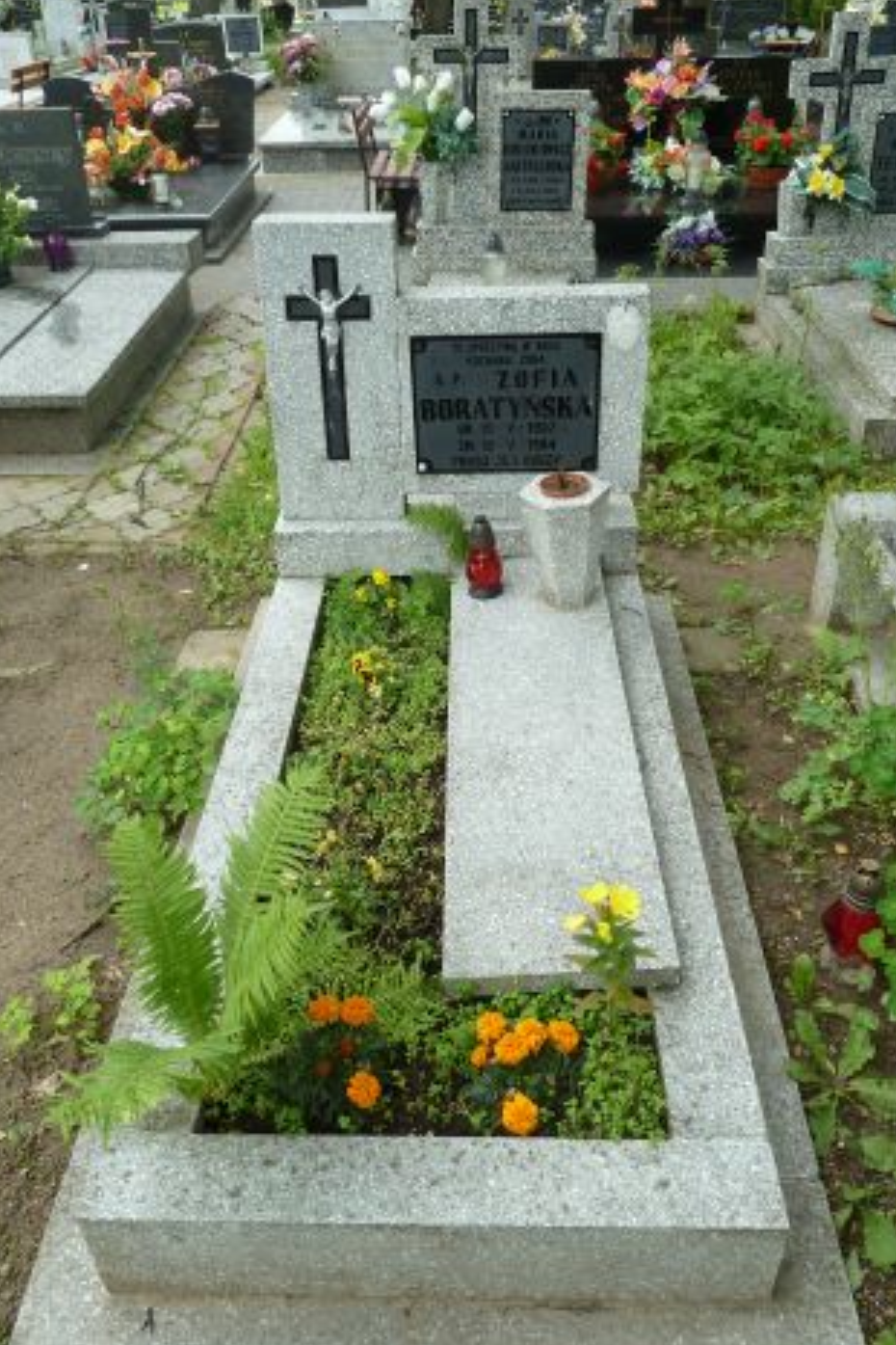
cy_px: 659
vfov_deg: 63.7
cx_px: 445
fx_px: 1083
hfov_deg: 45.0
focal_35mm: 29
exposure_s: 1/100
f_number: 3.5
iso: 80
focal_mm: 4.4
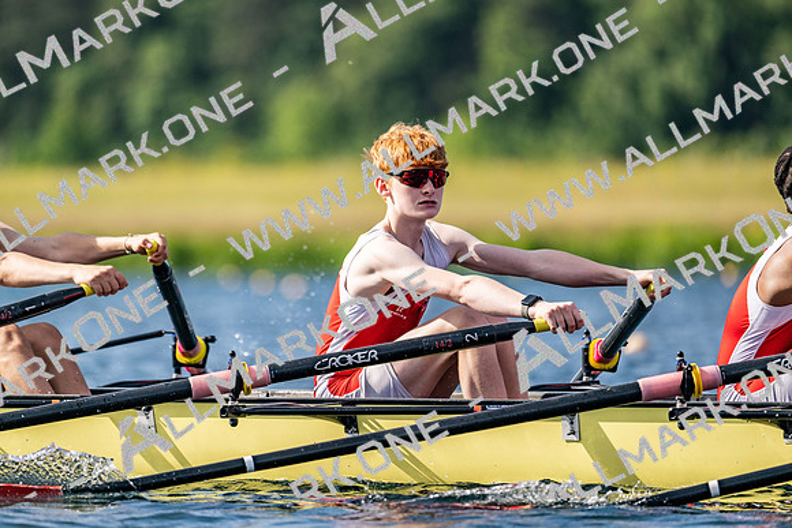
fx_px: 8802
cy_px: 264
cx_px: 396
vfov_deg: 3.4
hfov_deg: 5.2
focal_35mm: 400
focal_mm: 400
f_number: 4.5
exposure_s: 1/2500
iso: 250
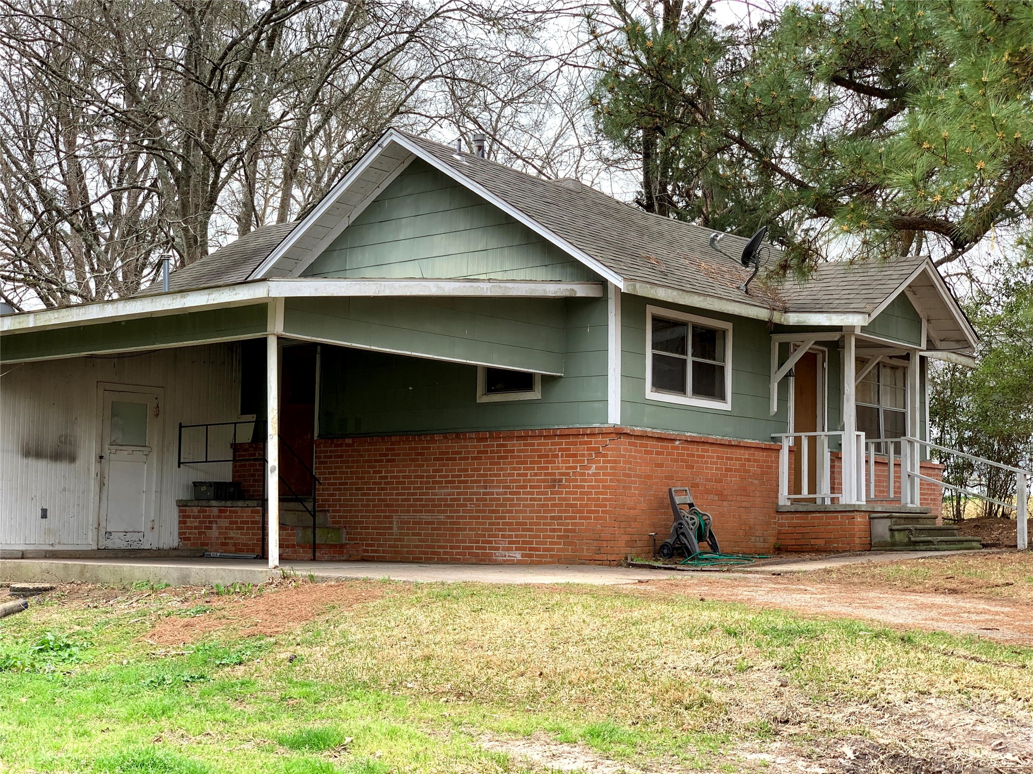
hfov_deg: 36.8
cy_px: 387
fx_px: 1552
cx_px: 516
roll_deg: -1.4
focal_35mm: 52
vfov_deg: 28.0
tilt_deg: +6.0
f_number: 2.4
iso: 16
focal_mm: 6
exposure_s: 1/204
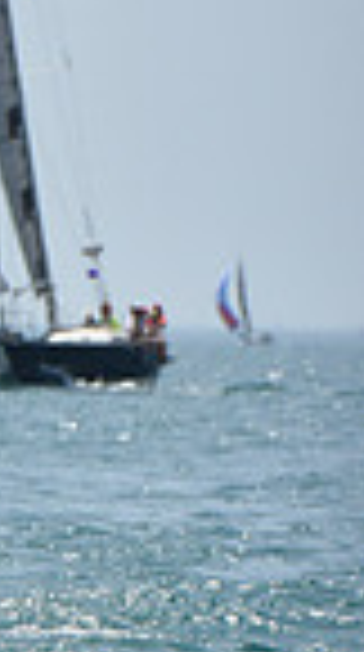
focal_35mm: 818
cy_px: 259
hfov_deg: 1.5
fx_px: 14110
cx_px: -926
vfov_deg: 2.6
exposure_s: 1/1250
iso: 250
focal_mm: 195
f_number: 9
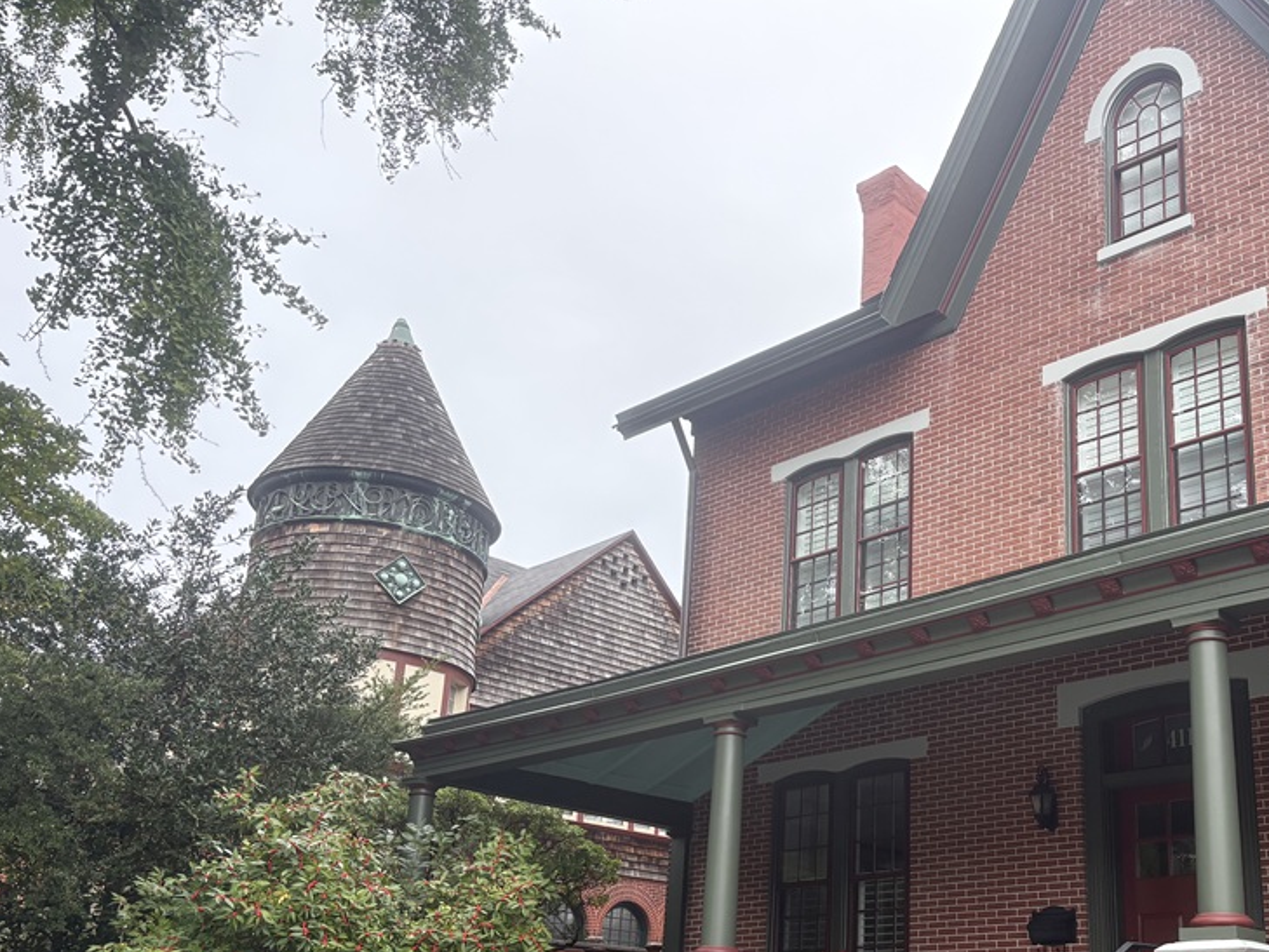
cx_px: 886
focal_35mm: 38
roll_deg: +0.2
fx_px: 1393
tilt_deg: +15.9
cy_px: 672
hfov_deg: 47.8
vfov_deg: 37.1
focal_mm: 5.96
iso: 64
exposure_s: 1/447
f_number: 1.6
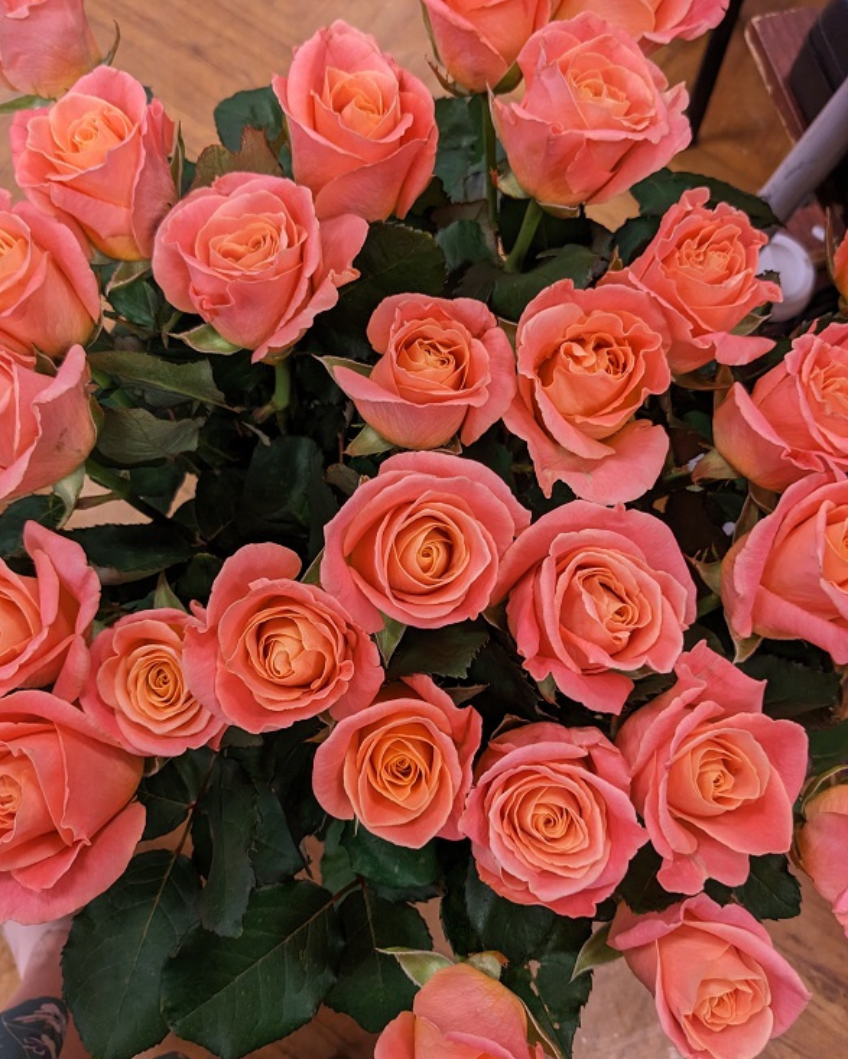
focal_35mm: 29
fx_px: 909
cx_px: 412
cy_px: 525
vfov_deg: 60.4
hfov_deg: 50.0
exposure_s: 1/33.3
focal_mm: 4.38
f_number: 1.73
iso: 128
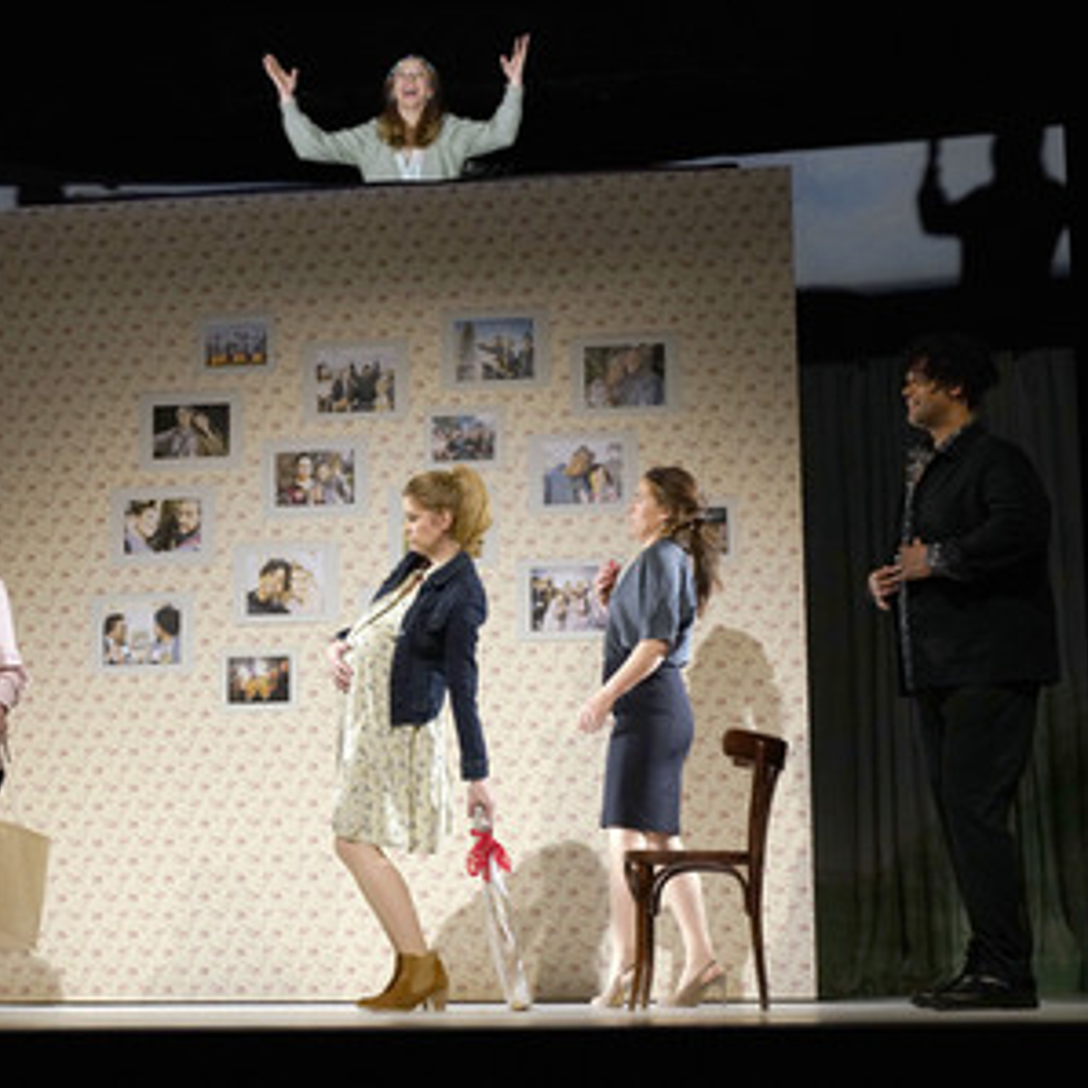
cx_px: 323
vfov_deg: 24.0
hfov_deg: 23.8
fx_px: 2560
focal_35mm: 72
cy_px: 544
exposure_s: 1/160
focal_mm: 56
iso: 2000
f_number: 5.6
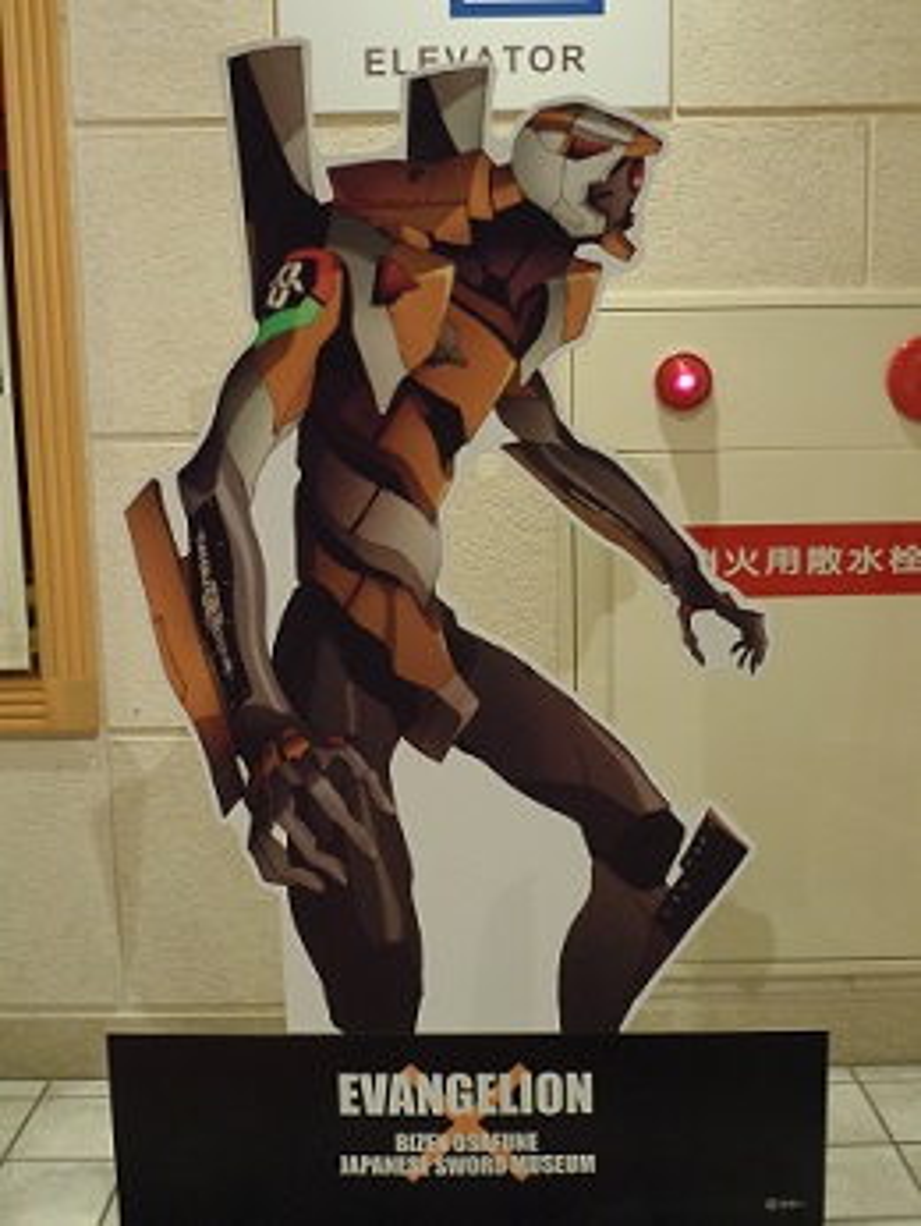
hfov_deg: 36.9
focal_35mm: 39
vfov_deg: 47.8
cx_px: 460
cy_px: 613
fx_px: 1382
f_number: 4.3
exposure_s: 1/25
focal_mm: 6.9
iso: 400
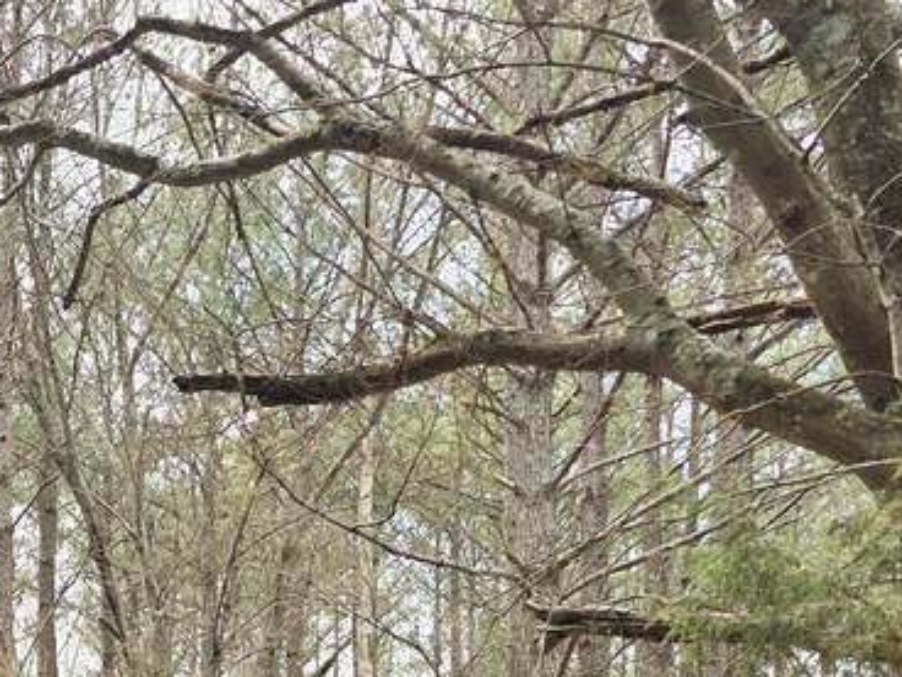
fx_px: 2085
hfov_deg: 22.4
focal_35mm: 80
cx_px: -194
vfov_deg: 16.8
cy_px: 1001
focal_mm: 6.3
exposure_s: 1/359
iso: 32
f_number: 1.7
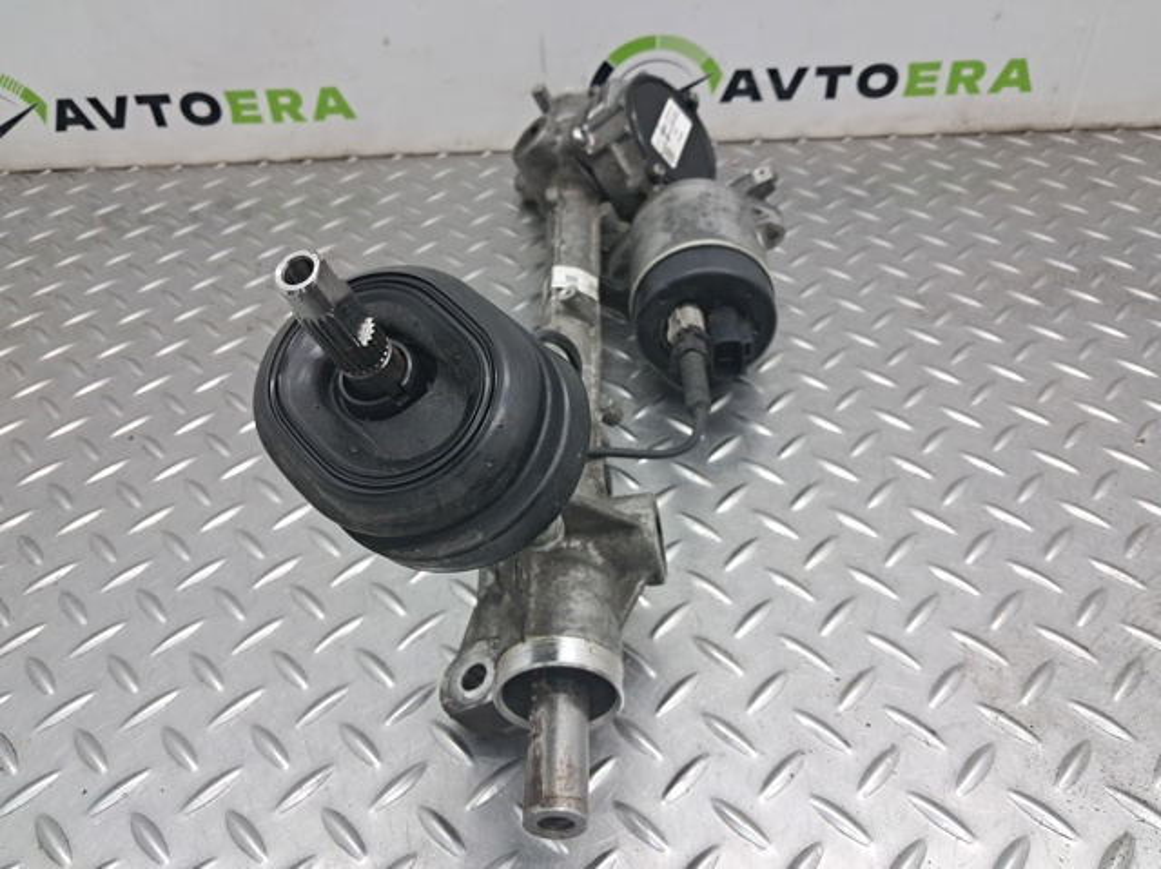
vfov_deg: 51.3
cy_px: 434
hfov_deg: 65.4
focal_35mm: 27
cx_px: 580
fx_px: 905
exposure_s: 1/50
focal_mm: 4
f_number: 1.8
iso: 100
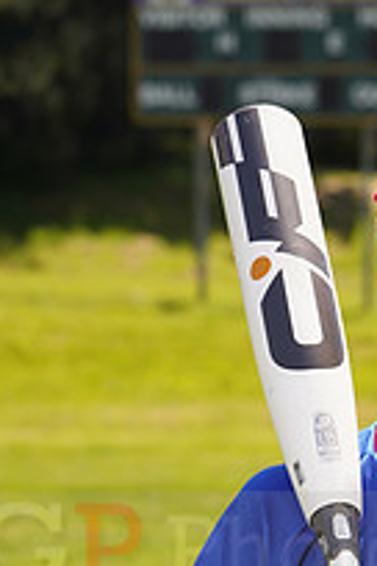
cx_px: 367
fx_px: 4477
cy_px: 530
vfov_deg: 7.2
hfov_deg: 4.8
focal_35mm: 285
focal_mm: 100
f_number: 9
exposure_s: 1/160
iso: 100
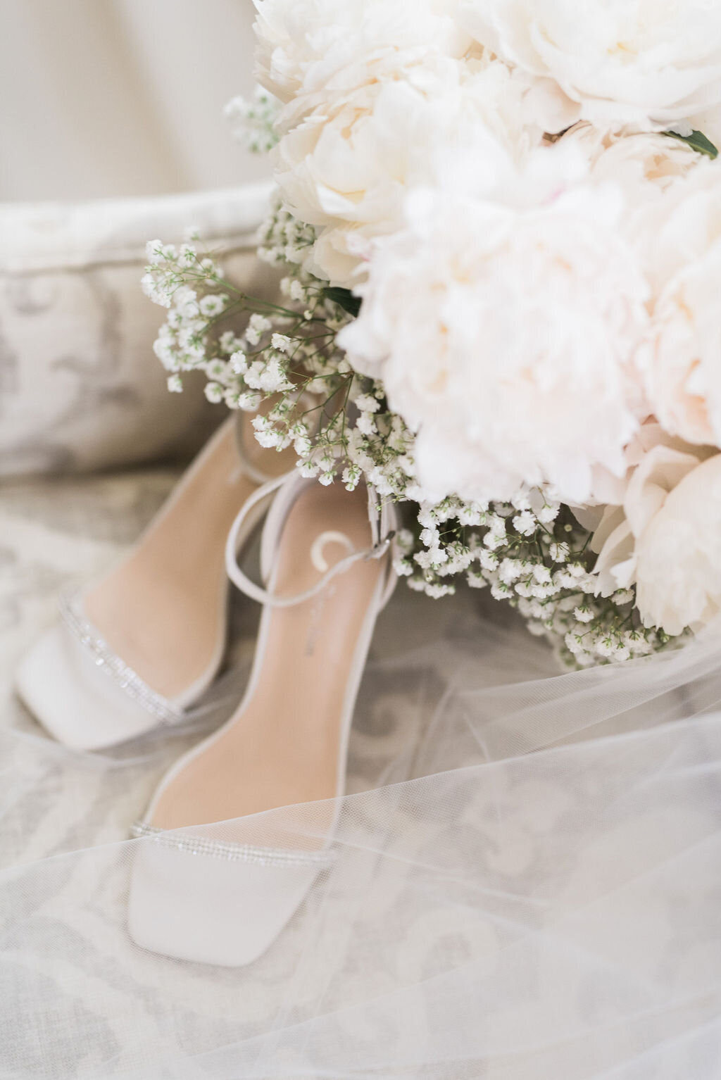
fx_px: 1501
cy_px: 540
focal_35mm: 50
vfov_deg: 39.6
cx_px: 360
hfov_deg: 27.0
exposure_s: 1/200
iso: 640
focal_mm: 50
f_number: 2
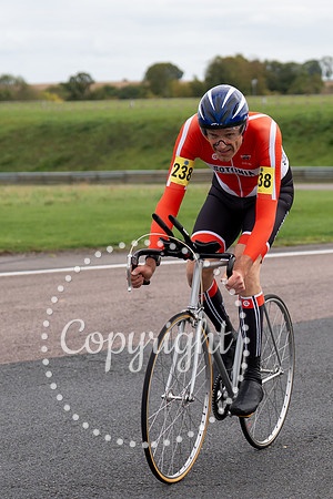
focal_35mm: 152
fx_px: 2110
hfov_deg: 9.0
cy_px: 240
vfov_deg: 13.5
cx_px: 258
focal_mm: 70
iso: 125
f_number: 3.5
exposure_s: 1/1000
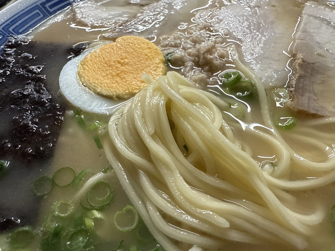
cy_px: 126
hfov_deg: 69.4
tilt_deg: -51.6
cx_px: 168
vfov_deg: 54.9
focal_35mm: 25
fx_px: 242
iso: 160
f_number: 2.2
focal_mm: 2.22
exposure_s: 1/99
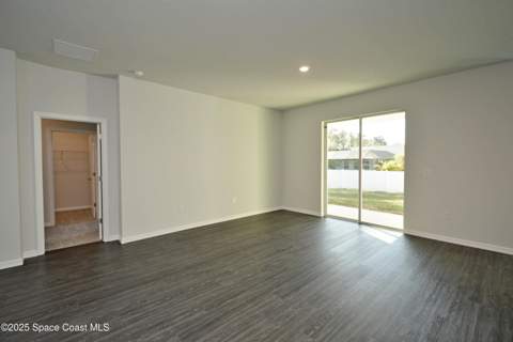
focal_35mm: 15
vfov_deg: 77.3
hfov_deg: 100.4
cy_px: 171
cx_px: 256
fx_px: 214
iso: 200
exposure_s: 1/60
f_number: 4
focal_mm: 10
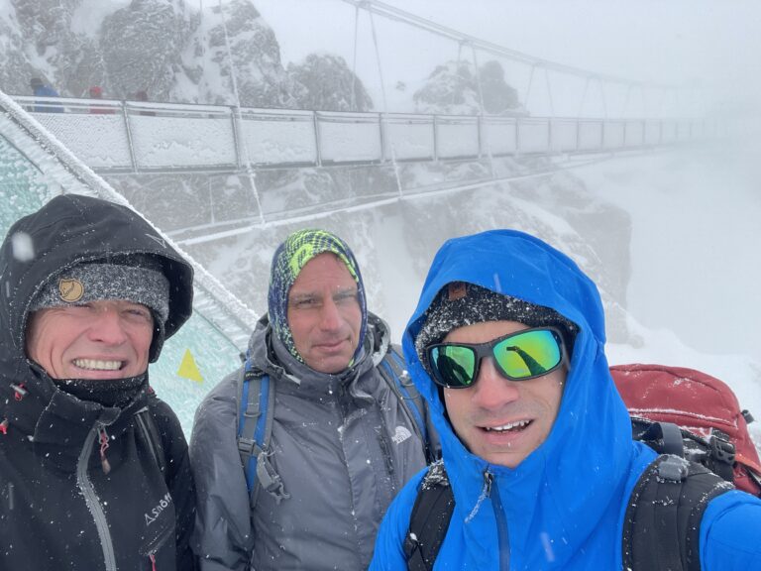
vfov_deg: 58.9
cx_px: 380
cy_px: 286
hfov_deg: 73.9
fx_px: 506
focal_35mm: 23
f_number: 2.2
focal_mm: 2.71
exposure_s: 1/720
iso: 25
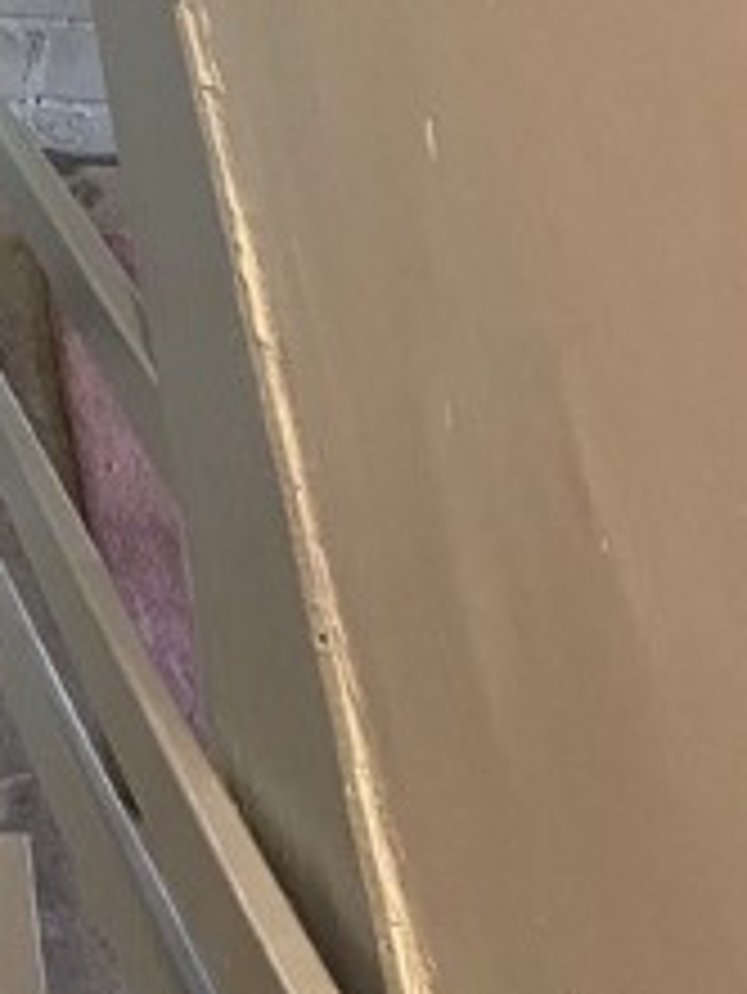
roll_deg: -3.4
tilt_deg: -37.5
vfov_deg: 21.0
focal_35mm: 87
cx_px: -310
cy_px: -198
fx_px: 2501
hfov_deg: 15.8
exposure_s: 1/40
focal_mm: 5.1
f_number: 1.6
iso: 500
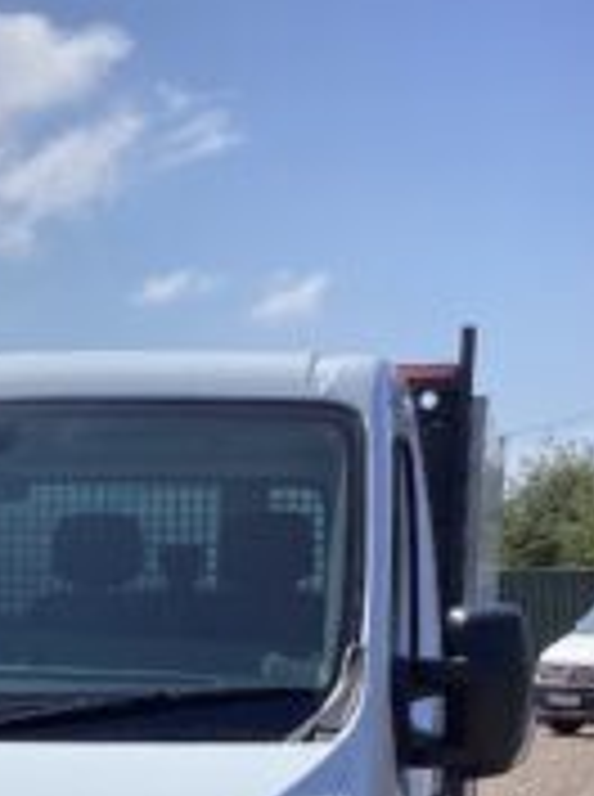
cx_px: -76
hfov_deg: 17.3
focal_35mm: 82
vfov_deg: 22.5
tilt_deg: -7.9
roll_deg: +0.0
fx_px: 1883
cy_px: 875
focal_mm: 3.3
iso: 25
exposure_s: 1/2092
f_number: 2.4
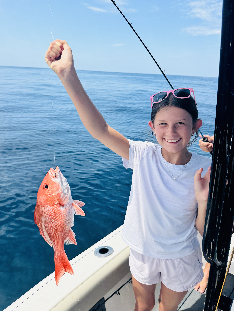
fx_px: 225
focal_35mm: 25
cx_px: 114
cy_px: 149
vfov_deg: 69.4
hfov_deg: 54.9
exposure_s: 1/4310
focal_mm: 6.76
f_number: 1.78
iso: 80
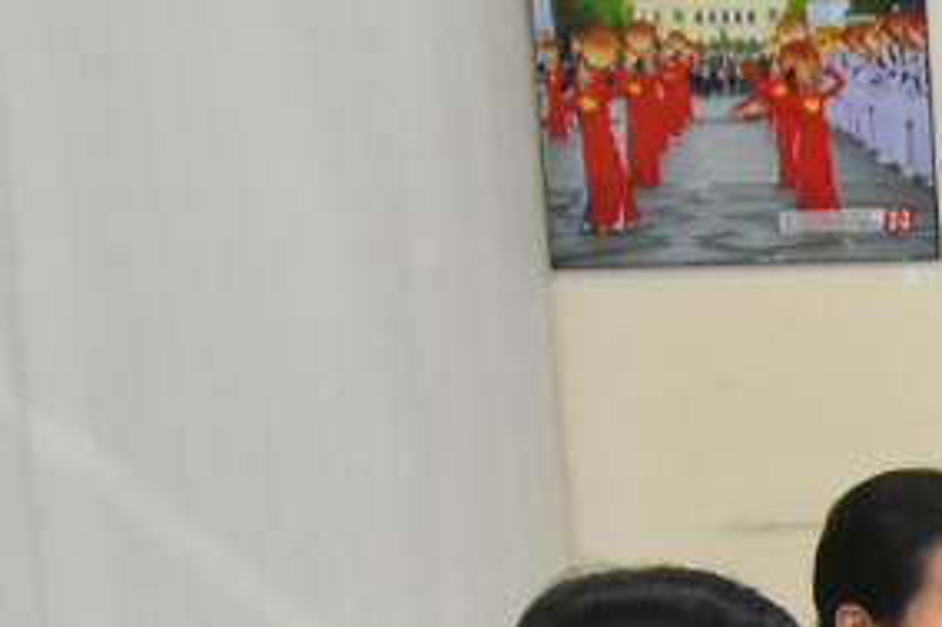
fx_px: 4027
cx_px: 2262
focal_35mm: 154
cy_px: 1208
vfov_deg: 8.5
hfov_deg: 11.2
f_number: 3.5
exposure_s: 1/200
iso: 1800
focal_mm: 18
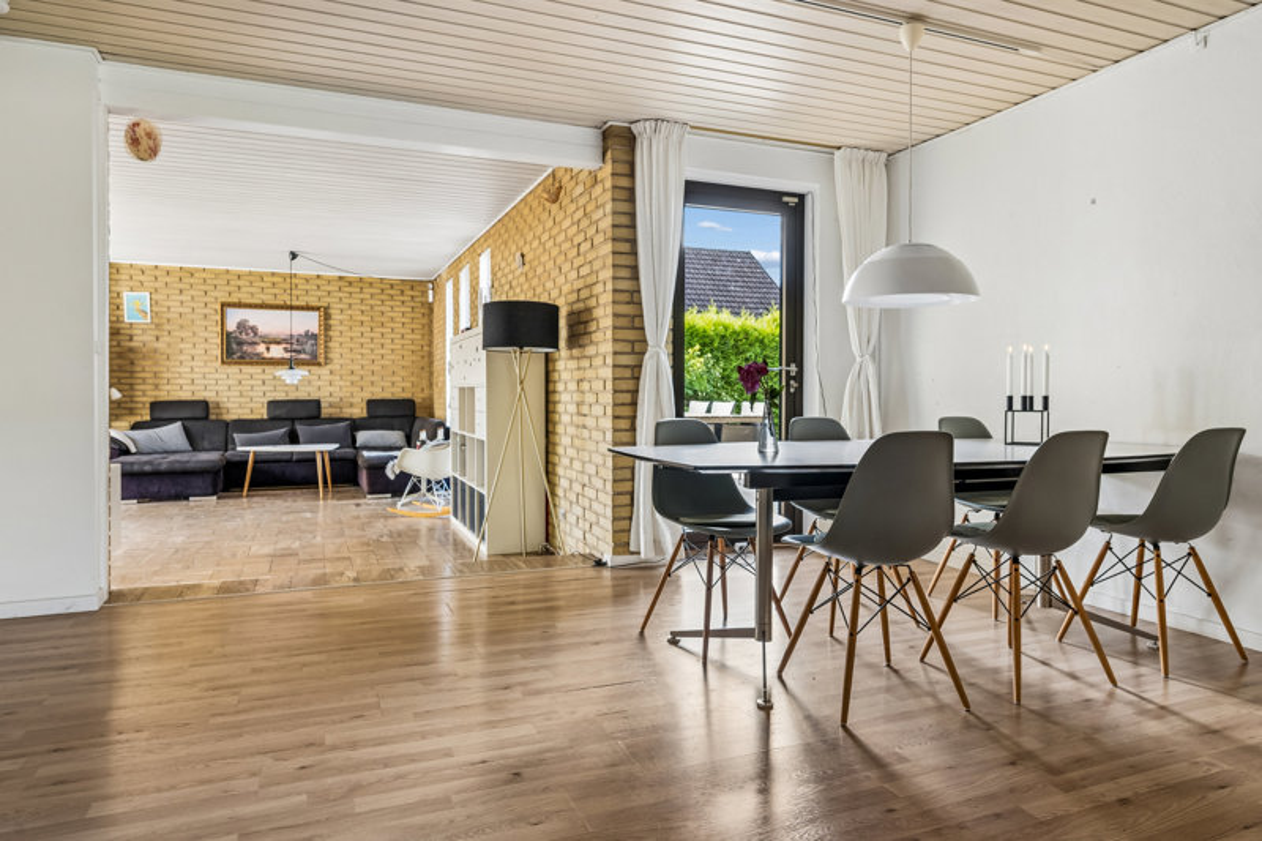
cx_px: 631
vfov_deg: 59.5
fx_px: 736
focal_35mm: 21
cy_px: 420
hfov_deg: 81.2
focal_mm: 21
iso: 800
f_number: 6.3
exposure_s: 1/25
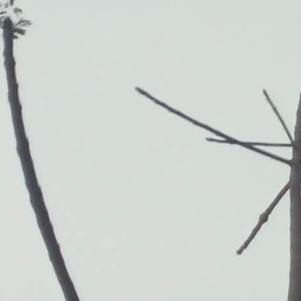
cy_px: 481
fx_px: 2115
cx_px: 1268
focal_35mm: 215
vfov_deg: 7.9
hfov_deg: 6.4
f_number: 2.2
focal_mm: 3.79
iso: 147
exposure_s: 1/100
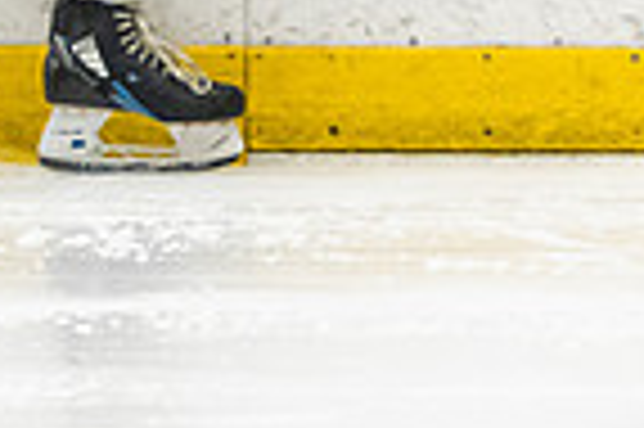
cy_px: -516
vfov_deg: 1.3
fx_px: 19048
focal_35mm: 1066
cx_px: -471
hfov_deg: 1.9
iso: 3200
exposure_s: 1/800
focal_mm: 180
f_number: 2.8
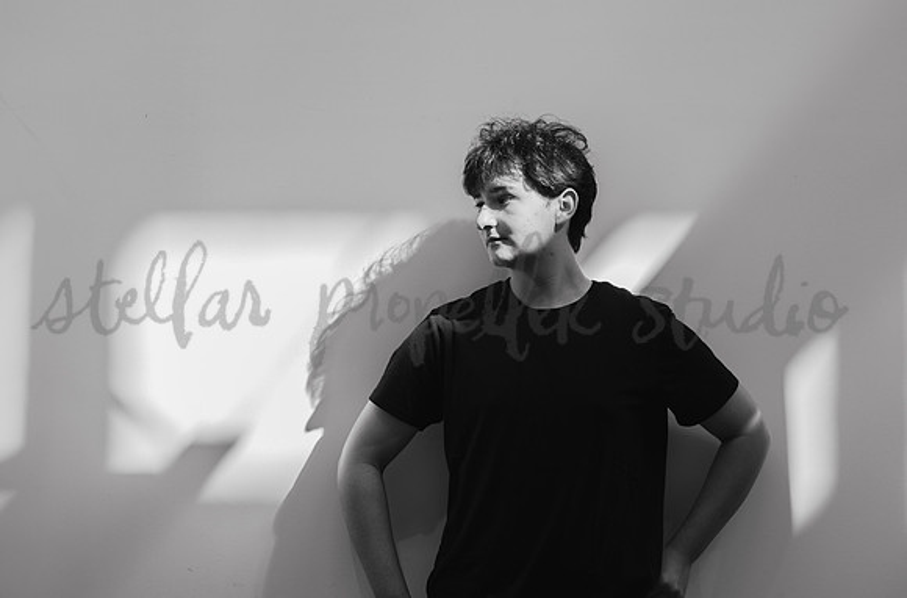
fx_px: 1444
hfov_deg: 34.9
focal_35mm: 58
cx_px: 425
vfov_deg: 23.4
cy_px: 256
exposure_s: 1/400
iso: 200
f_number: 2.8
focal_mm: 50
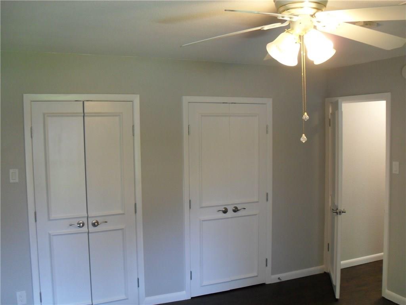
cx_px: 203
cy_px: 152
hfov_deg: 52.6
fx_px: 411
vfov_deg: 40.7
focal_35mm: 35
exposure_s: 1/20
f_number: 2.8
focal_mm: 6.2
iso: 200
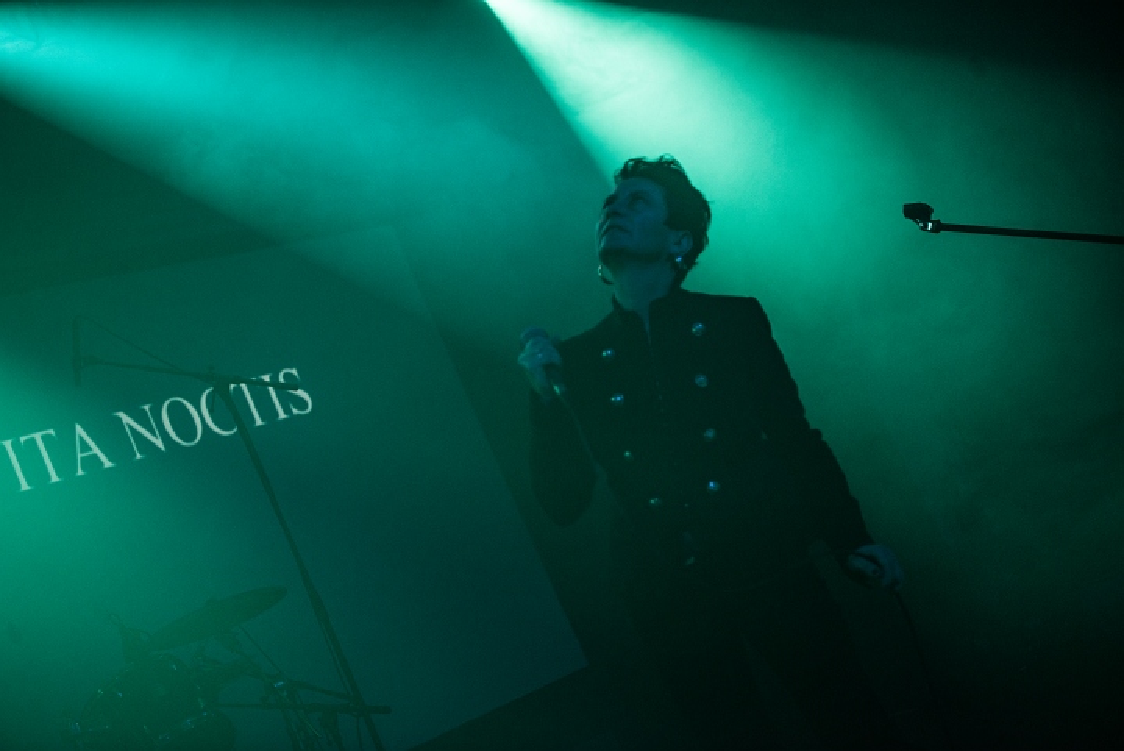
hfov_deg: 38.2
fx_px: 1624
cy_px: 376
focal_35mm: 52
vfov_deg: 26.0
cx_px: 562
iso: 1250
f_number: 2.8
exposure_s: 1/100
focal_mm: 52
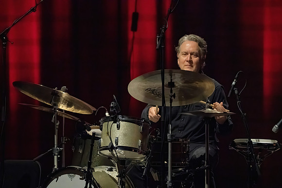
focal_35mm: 400
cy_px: 94
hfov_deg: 5.2
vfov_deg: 3.4
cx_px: 141
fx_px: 3134
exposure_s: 1/320
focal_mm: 400
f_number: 6.3
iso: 25600
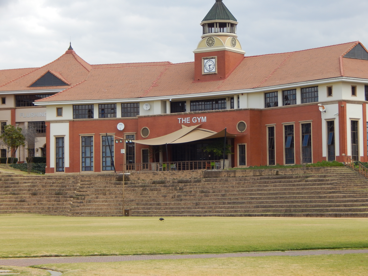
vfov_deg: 14.2
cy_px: 138
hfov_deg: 18.9
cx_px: 184
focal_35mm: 104
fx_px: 1106
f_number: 4.5
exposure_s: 1/250
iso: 125
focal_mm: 18.7
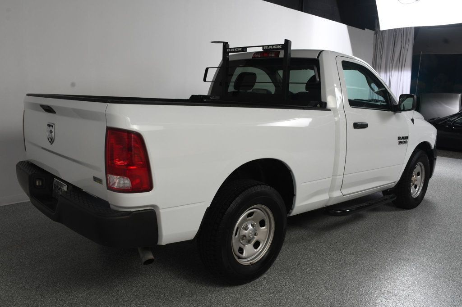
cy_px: 154
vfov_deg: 43.6
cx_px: 231
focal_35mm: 30
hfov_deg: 61.9
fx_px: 385
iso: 100
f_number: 11
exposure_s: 1/160
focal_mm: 20
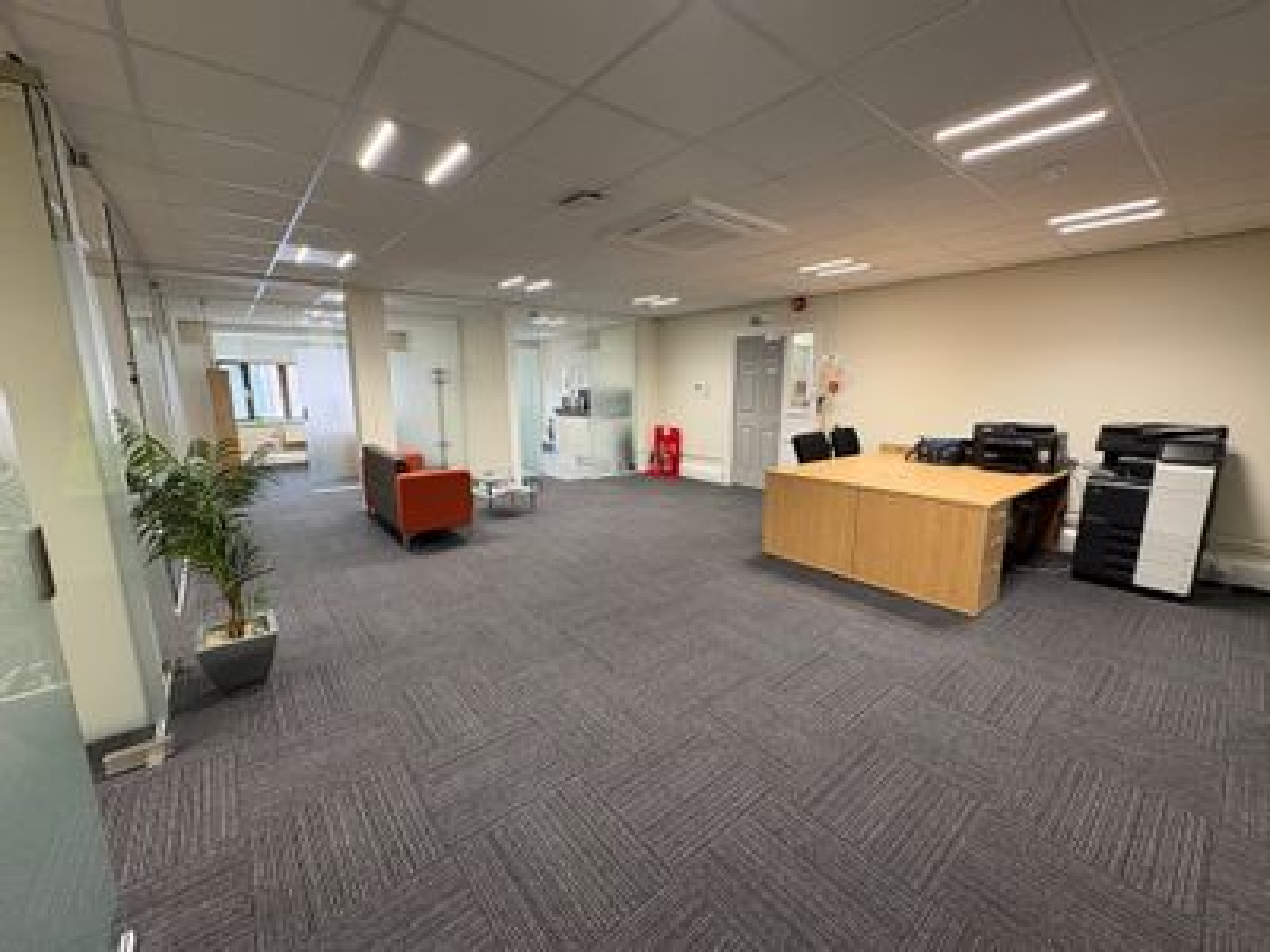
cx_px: 635
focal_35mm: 14
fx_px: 514
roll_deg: +0.5
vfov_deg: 85.7
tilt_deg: -10.7
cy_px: 476
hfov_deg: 102.1
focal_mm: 2.22
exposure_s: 1/50
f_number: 2.2
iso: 125
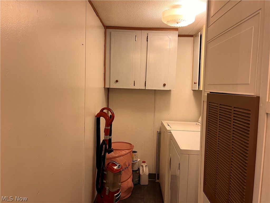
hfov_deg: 67.3
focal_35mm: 26
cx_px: 135
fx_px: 203
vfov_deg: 53.1
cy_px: 102
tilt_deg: -3.2
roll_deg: -1.7
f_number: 1.5
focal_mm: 5.7
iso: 100
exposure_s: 1/60
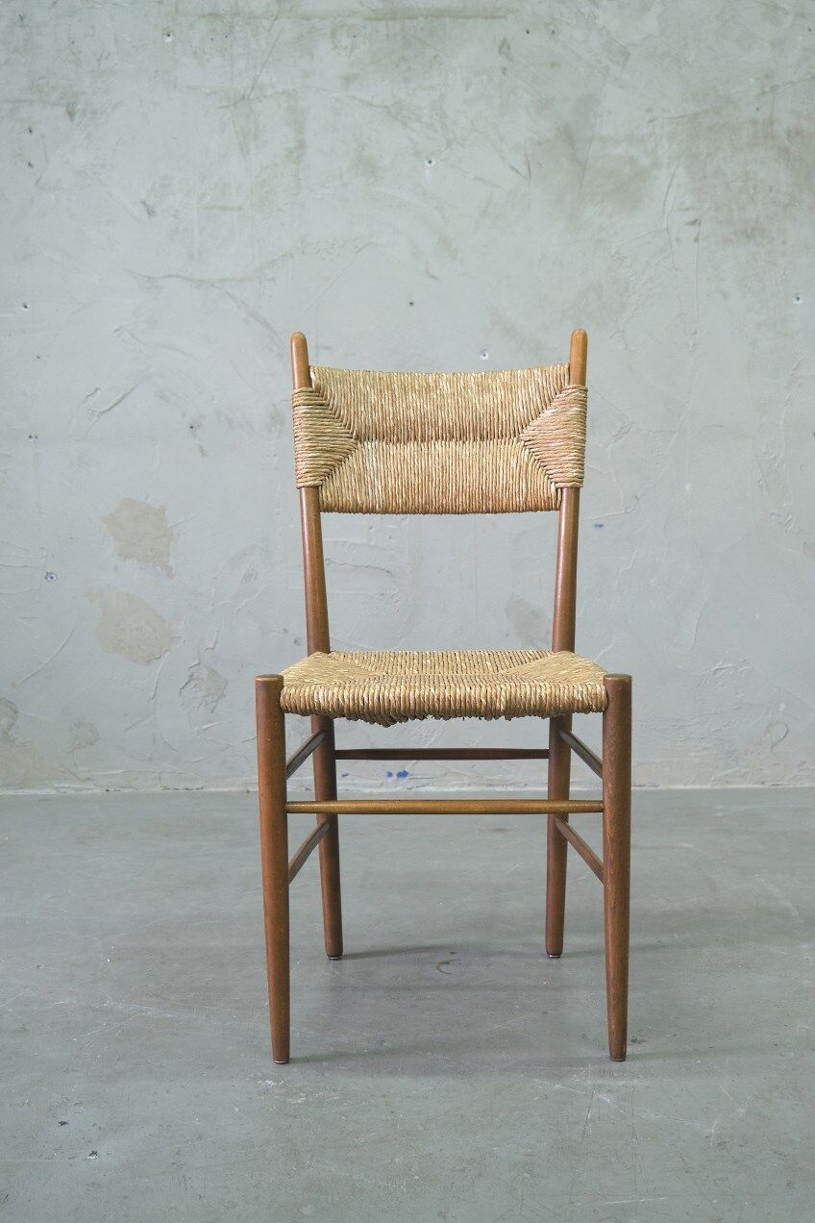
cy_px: 612
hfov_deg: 32.6
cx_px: 408
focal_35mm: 41
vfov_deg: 47.4
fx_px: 1392
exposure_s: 1/40
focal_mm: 27.5
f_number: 4
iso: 1250
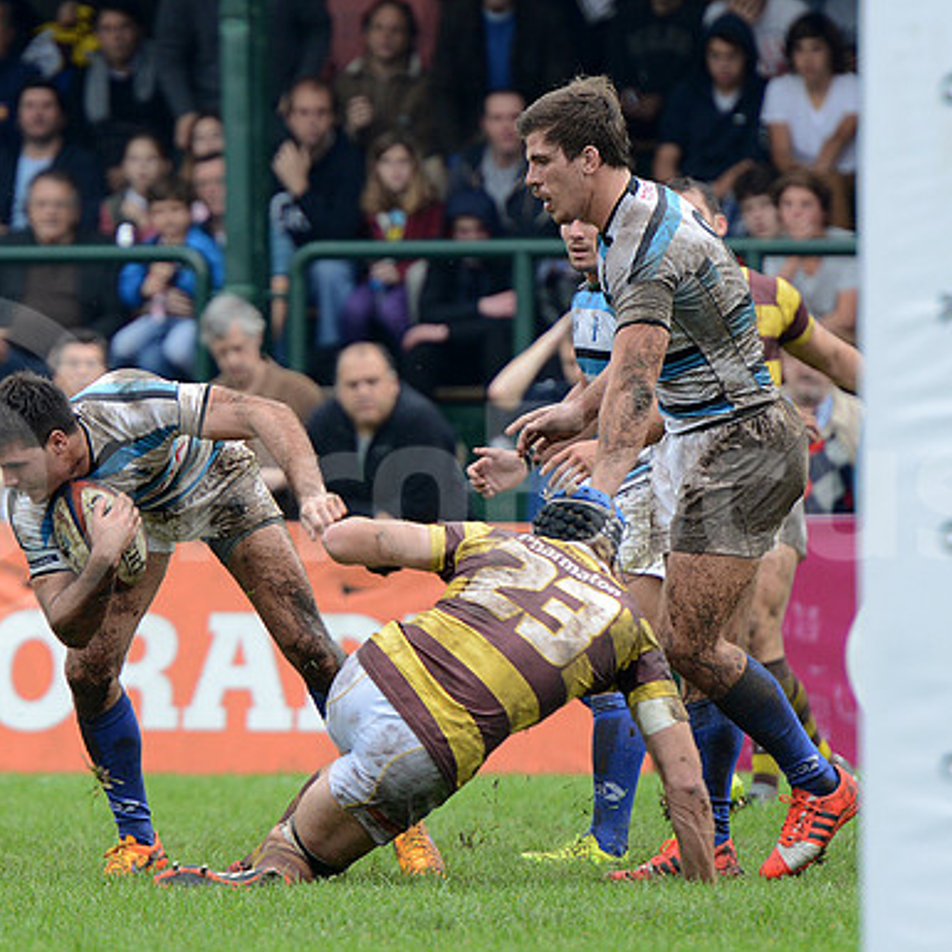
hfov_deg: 4.9
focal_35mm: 359
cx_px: 378
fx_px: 11170
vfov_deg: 4.9
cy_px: 476
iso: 500
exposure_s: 1/500
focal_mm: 280
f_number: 4
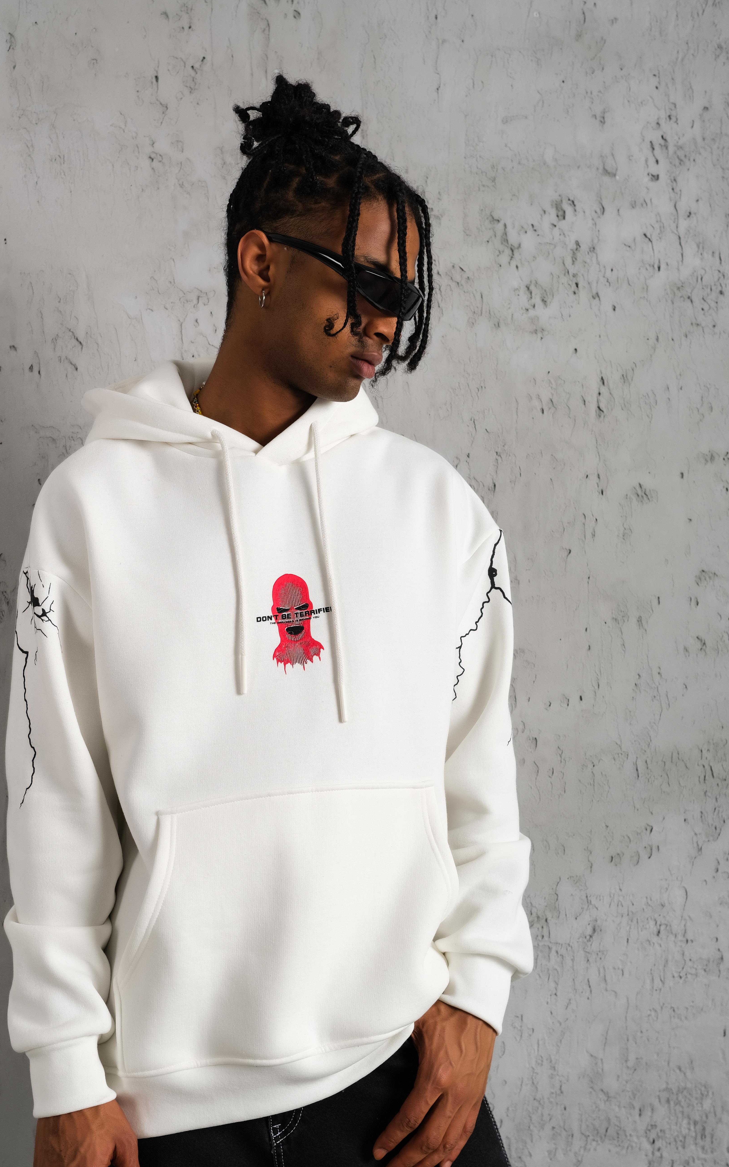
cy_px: 675
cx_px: 309
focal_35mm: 43
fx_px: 1367
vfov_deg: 46.1
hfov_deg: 29.8
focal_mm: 23
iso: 160
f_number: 5
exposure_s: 1/160
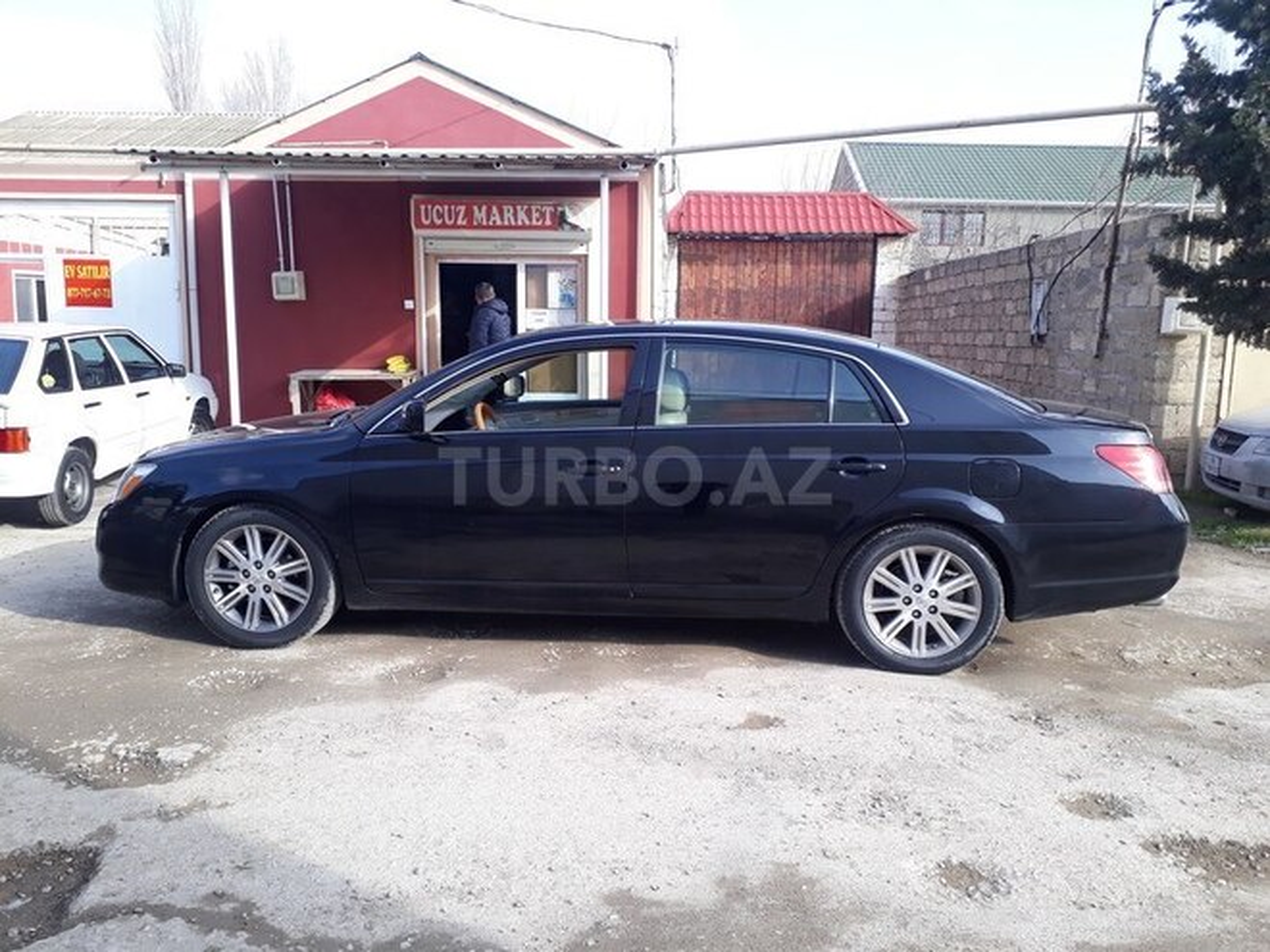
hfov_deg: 65.3
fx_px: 991
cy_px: 476
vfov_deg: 51.4
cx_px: 635
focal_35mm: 27
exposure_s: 1/338
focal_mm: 3.6
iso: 40
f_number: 1.9
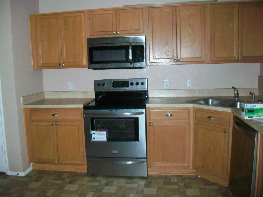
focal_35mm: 32
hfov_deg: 56.8
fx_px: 243
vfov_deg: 44.2
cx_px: 132
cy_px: 98
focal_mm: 5.7
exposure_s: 1/500
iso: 400
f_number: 2.8
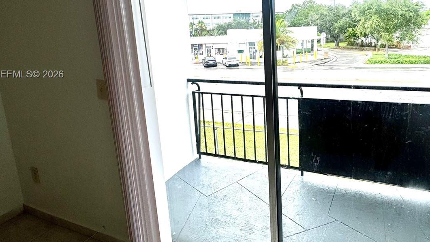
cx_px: 262
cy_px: 75
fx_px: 262
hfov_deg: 77.6
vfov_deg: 48.4
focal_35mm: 23
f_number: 2.2
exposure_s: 1/879
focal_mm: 2.22
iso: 40
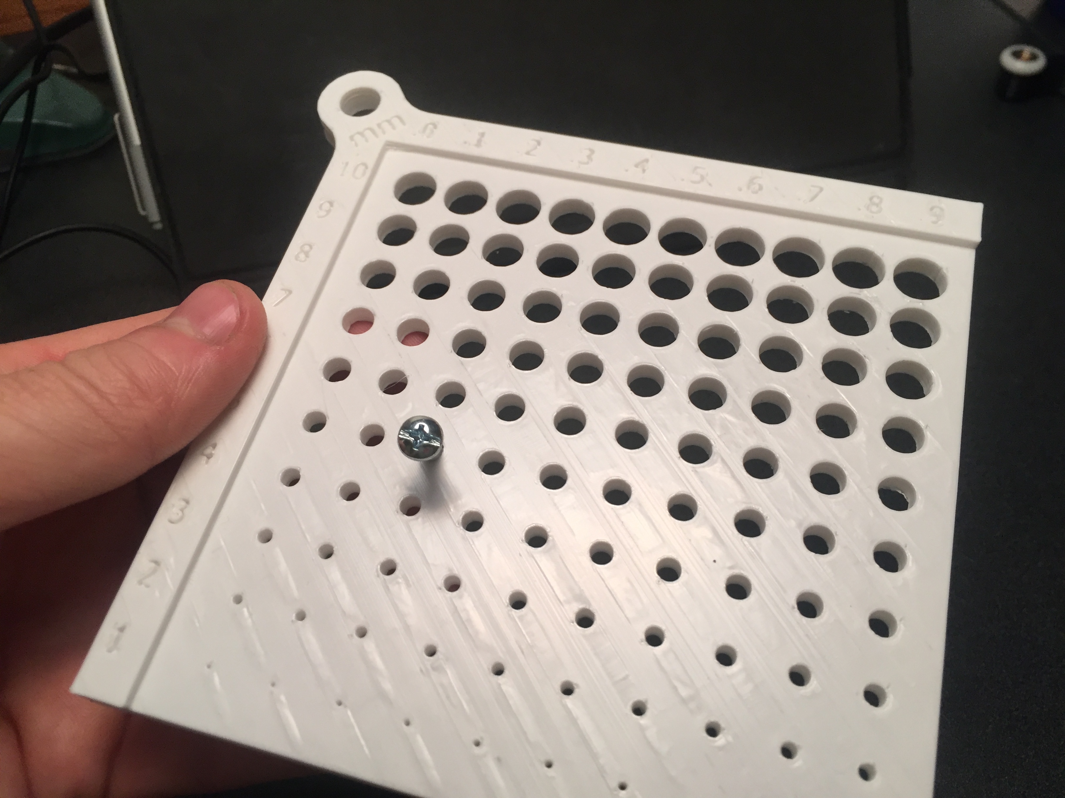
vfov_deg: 48.2
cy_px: 399
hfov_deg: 61.7
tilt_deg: -48.8
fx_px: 892
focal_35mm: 29
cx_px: 532
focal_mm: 4.15
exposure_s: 1/30
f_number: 2.2
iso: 40
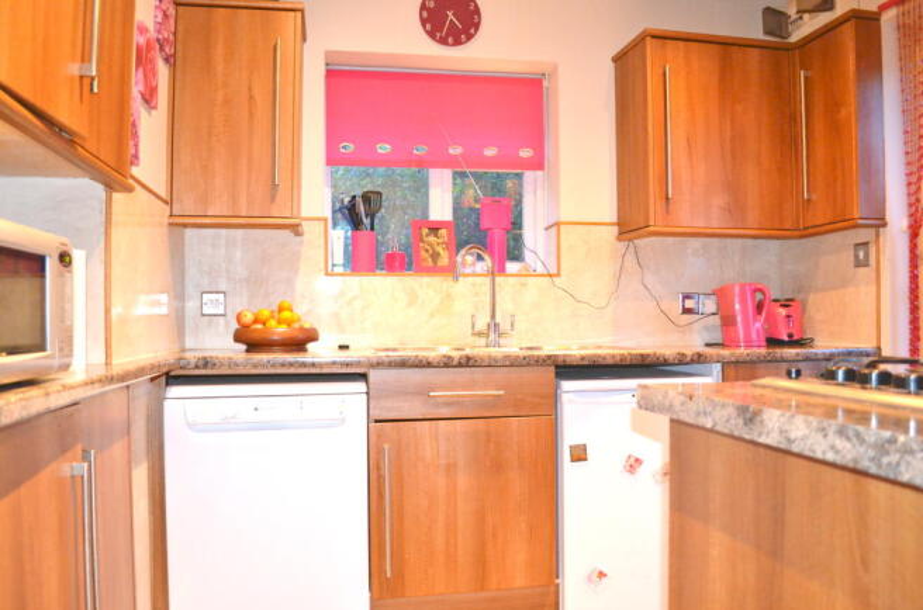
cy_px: 305
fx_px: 691
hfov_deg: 67.5
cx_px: 462
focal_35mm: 27
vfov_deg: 47.7
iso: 3200
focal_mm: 18
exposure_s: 1/60
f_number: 3.5
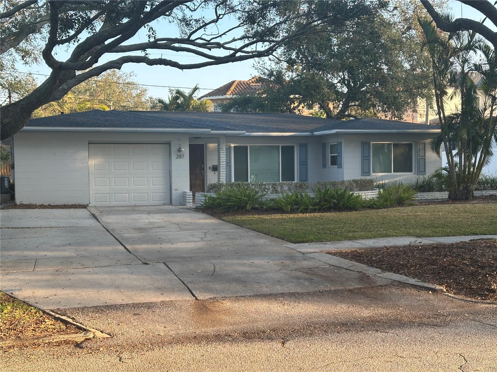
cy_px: 186
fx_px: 689
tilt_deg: -2.0
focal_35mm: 48
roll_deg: +0.3
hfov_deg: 39.7
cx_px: 248
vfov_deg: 30.3
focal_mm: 6.86
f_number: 1.78
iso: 64
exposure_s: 1/321
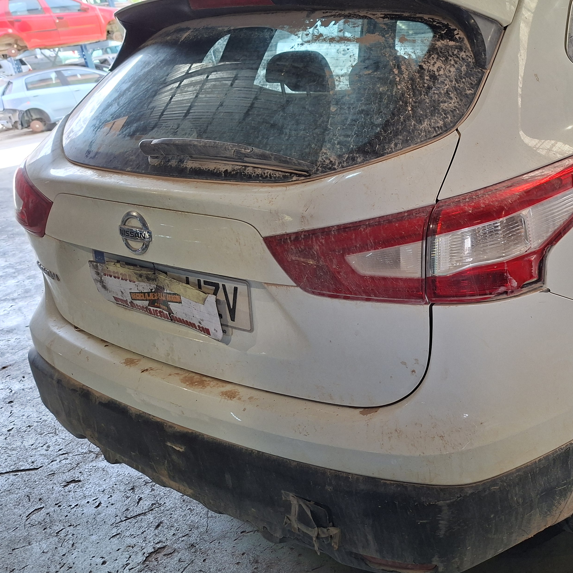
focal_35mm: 33
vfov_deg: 49.7
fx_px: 618
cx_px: 449
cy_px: 275
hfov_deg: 47.3
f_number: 1.8
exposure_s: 1/100
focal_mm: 5.54
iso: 200
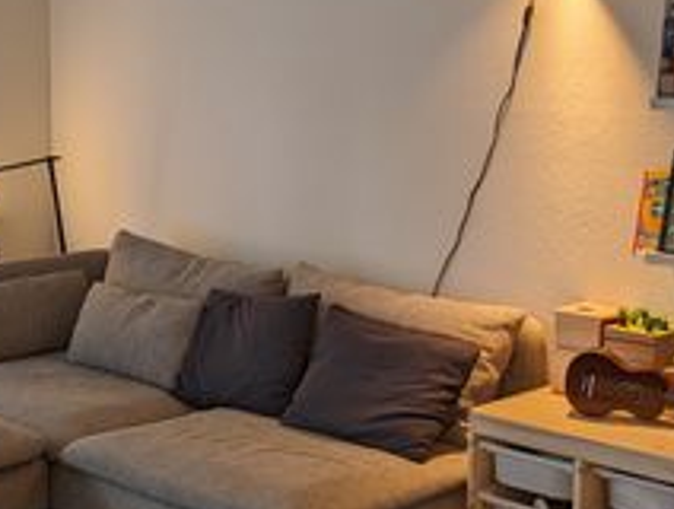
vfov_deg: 21.7
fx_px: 1327
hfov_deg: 28.5
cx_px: 296
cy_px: 216
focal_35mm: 68
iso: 30
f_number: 1.68
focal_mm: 6.9
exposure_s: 1/30
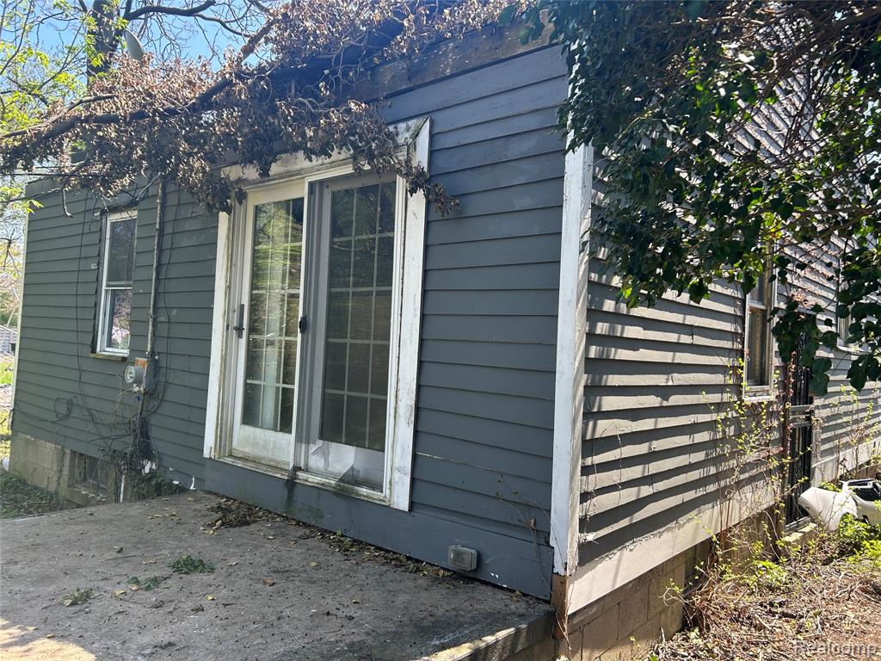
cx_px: 440
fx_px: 662
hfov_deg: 67.3
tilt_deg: +4.9
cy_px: 330
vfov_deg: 53.1
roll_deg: -2.1
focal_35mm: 26
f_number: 1.5
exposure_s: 1/552
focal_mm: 5.7
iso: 50
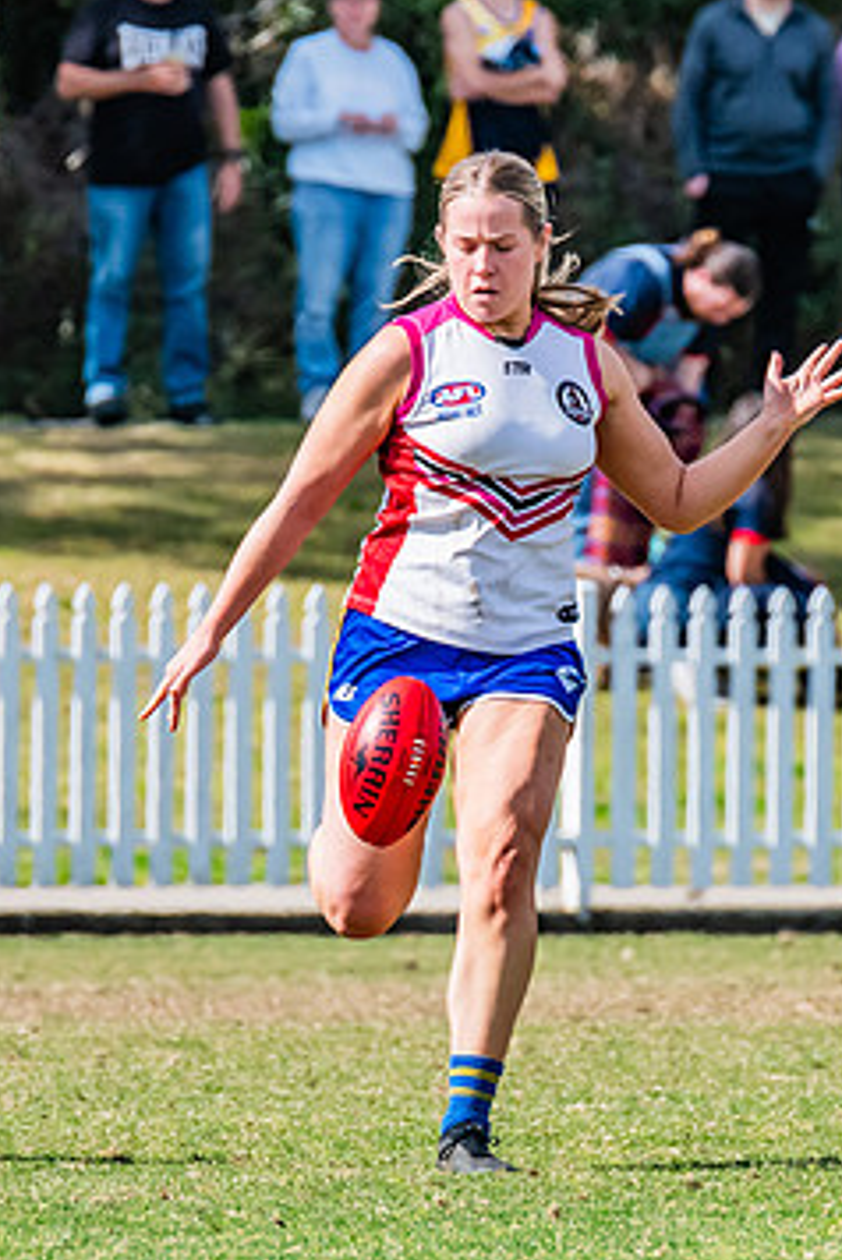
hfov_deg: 1.2
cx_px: 414
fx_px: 40650
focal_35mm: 1161
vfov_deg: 1.8
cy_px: 732
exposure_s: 1/1250
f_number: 11
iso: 800
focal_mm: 420
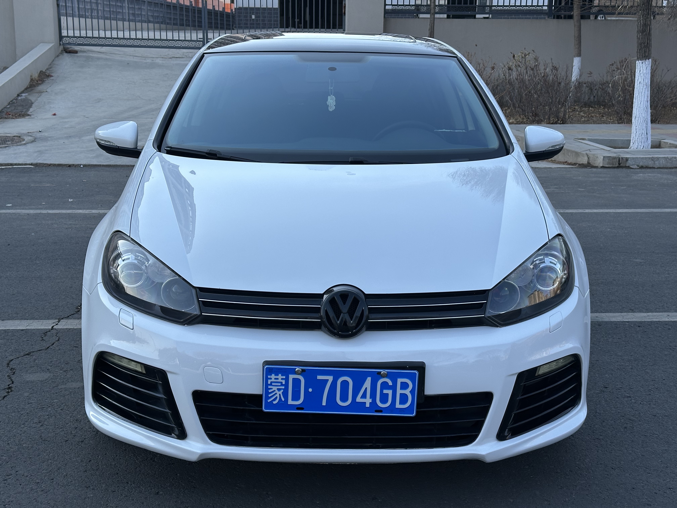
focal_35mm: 48
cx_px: 338
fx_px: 939
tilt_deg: -13.0
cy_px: 254
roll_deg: -0.7
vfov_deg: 30.3
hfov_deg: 39.7
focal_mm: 6.86
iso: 64
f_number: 1.78
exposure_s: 1/1815
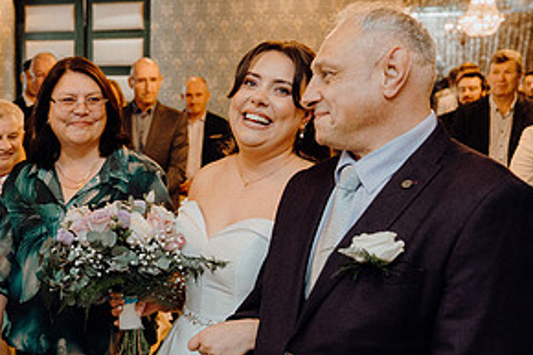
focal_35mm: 62
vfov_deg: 21.6
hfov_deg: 31.2
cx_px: 77
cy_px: 279
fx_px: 917
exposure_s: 1/160
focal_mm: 31
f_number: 3.5
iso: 2500
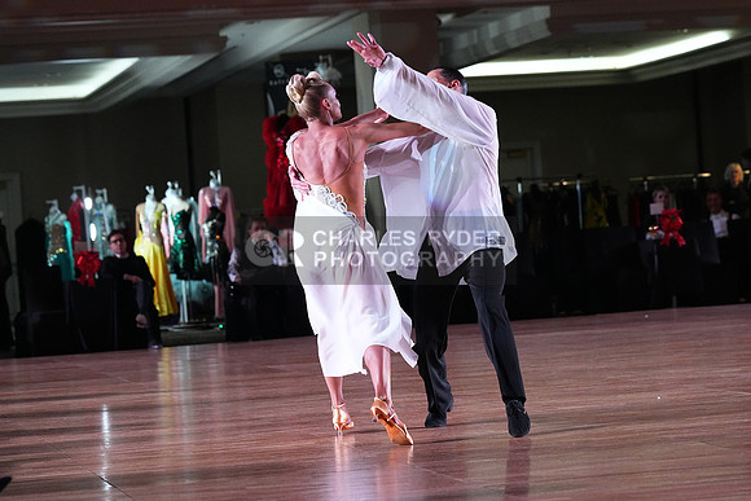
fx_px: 2671
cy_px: 250
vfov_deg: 10.7
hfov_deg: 16.0
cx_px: 376
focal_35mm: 128
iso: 8000
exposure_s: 1/400
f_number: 5.6
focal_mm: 128
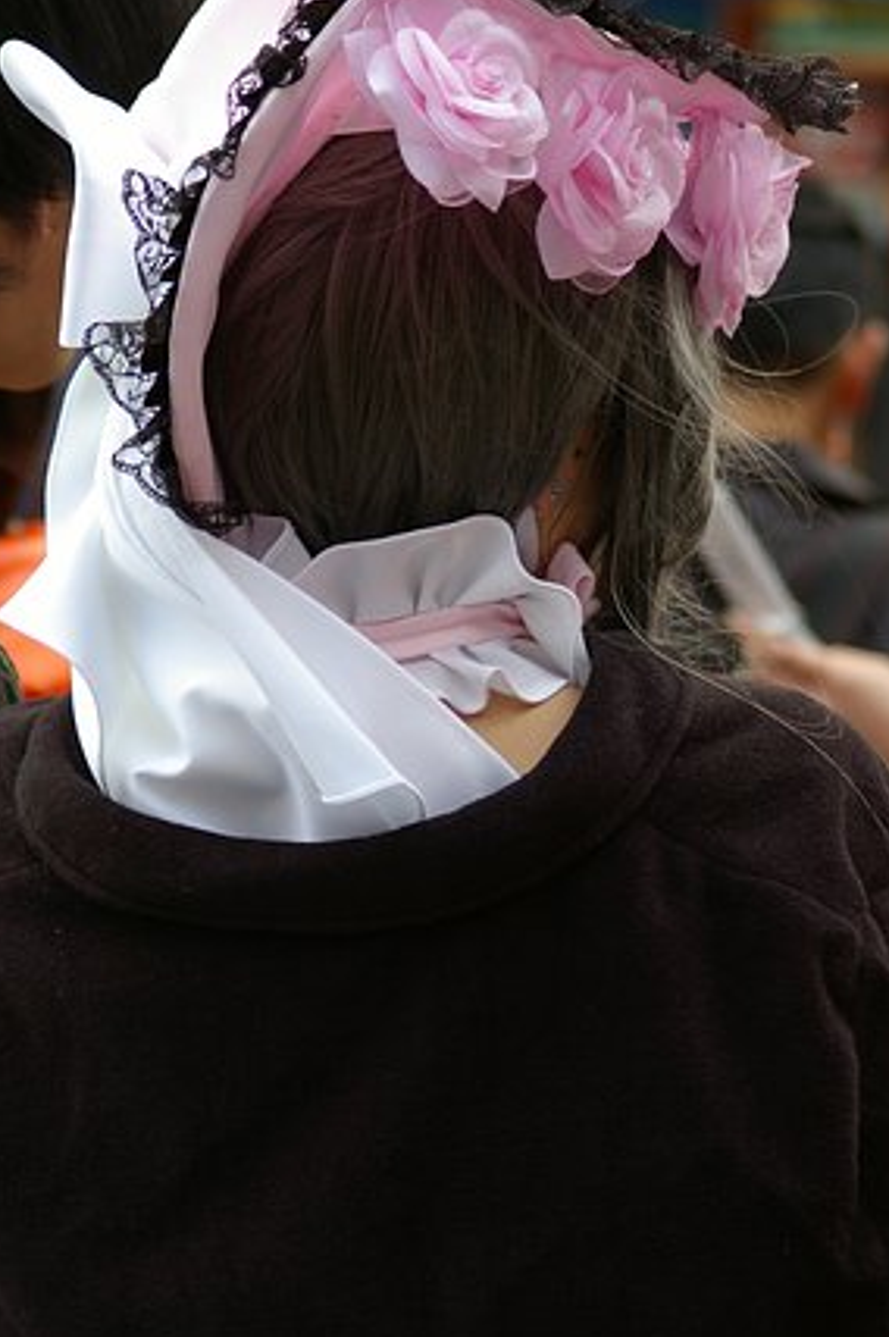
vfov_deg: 11.4
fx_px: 6678
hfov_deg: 7.6
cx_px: 383
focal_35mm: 180
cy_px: 780
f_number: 4.5
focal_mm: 100
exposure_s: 1/125
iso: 200
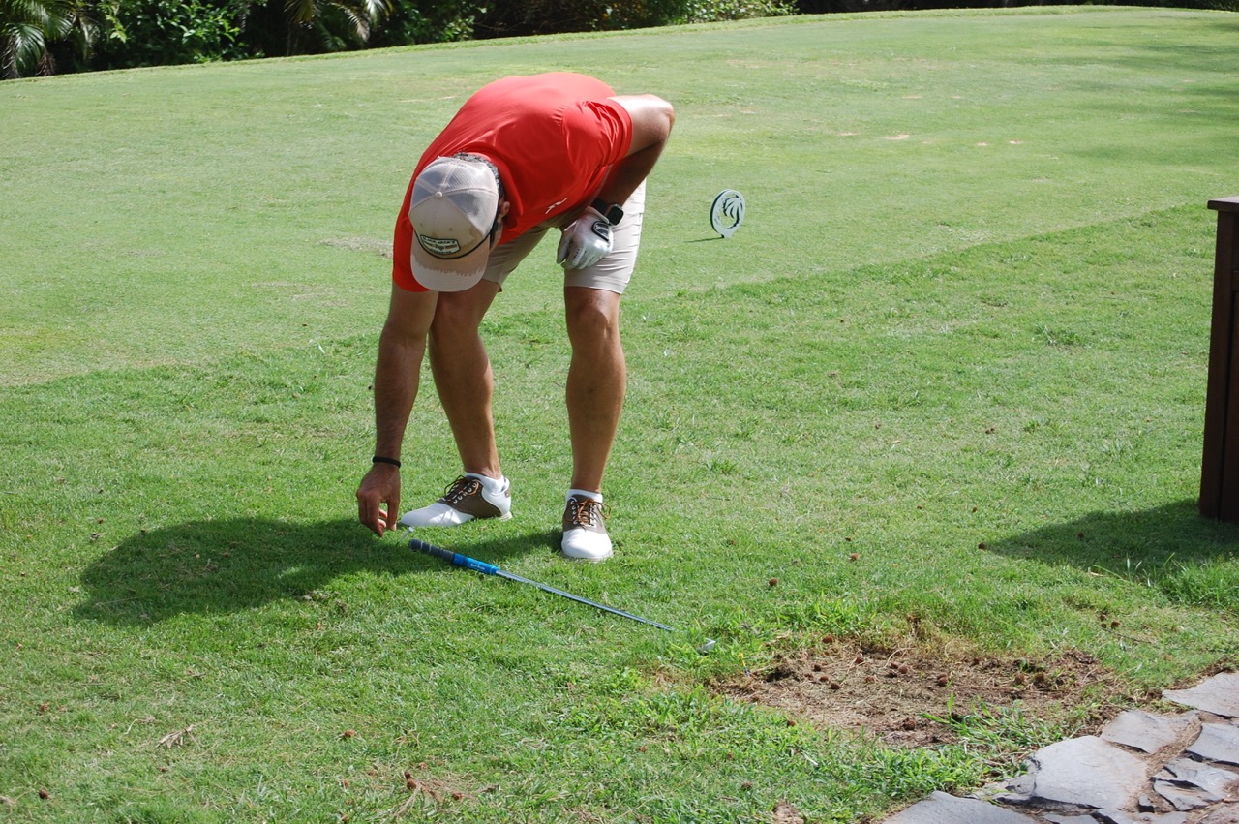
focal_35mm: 82
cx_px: 620
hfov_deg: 24.6
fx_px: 2837
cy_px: 412
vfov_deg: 16.5
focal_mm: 55
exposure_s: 1/250
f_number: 8
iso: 200
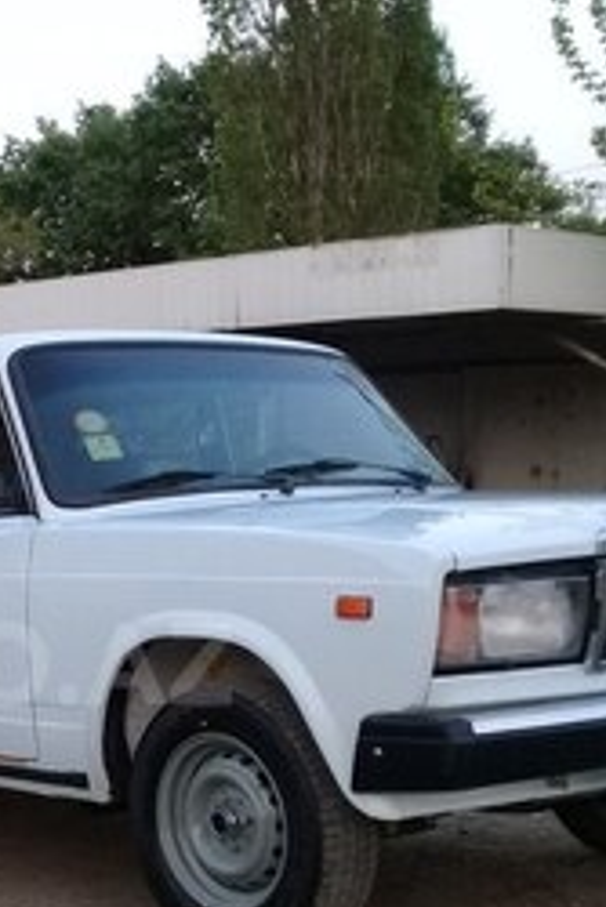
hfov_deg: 20.4
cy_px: 664
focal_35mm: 64
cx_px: -47
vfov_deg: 30.9
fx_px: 1614
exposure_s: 1/50
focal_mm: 3.3
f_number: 2.2
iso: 64
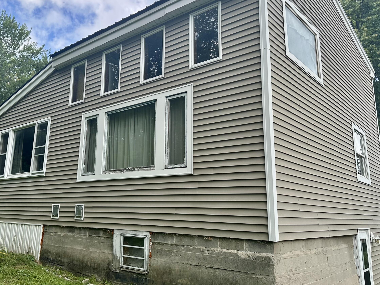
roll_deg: -1.5
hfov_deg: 56.4
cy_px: 130
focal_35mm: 32
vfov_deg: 44.1
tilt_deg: +12.7
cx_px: 151
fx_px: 351
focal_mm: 6.86
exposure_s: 1/918
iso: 80
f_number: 1.78
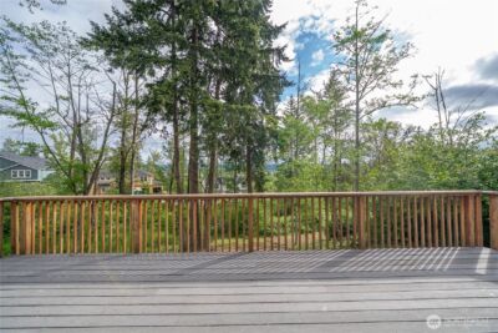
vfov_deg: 90.1
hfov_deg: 112.6
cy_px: 166
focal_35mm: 12
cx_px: 249
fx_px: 166
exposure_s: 1/60
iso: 80
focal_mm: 12
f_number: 7.1
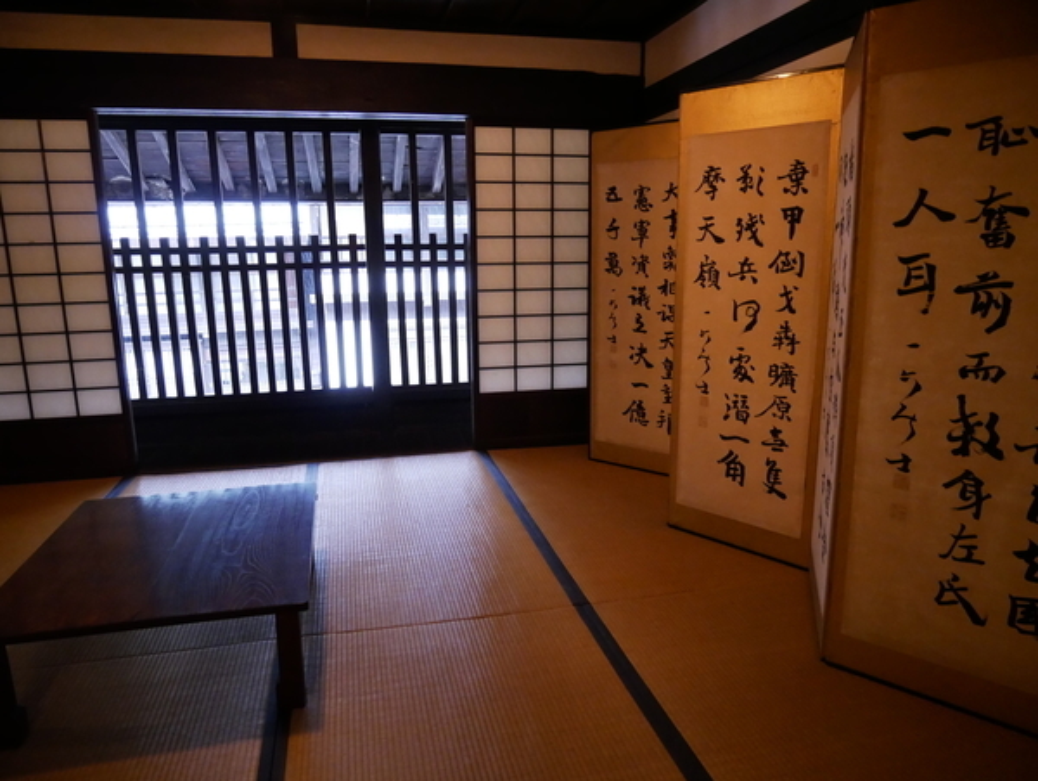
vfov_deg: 56.9
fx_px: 720
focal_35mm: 24
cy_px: 390
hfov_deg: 71.6
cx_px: 519
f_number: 3.5
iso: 3200
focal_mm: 12
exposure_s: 1/50
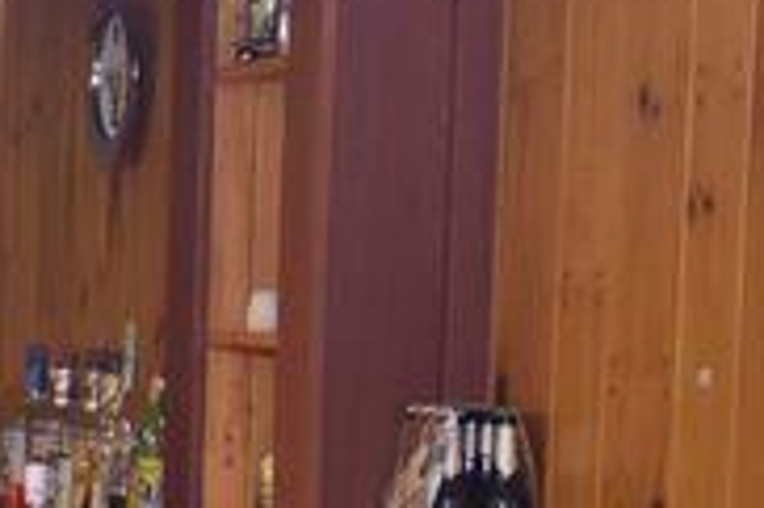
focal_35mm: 158
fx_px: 3350
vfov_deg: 8.5
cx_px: -814
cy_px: 754
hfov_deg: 11.6
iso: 1000
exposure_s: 1/60
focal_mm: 24
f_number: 4
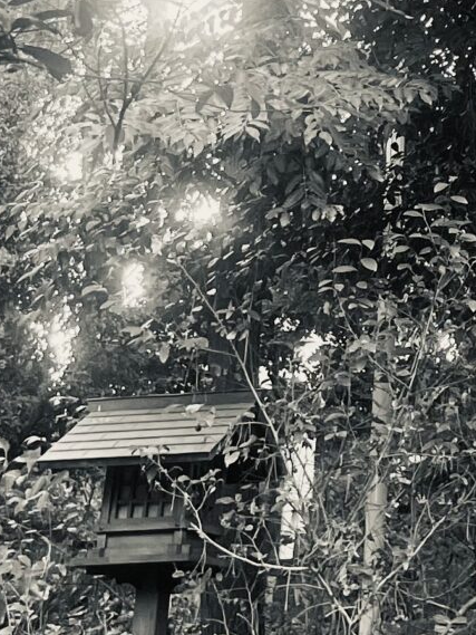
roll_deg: +1.7
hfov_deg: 11.9
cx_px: 789
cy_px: -560
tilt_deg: +32.3
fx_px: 2144
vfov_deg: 14.5
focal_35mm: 117
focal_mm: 5.1
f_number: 1.6
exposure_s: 1/121
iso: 125
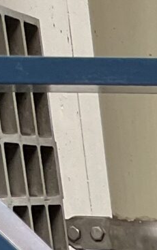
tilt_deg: -26.2
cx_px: 630
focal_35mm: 192
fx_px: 1312
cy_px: 861
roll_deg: -1.5
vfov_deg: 8.3
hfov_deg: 5.8
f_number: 1.6
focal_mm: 5.1
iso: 125
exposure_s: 1/113
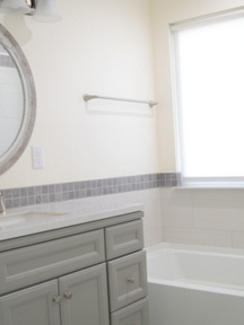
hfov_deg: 30.2
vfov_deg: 39.6
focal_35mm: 48
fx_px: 451
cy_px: 183
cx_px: 134
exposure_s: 1/60
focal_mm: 20
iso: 560
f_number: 4
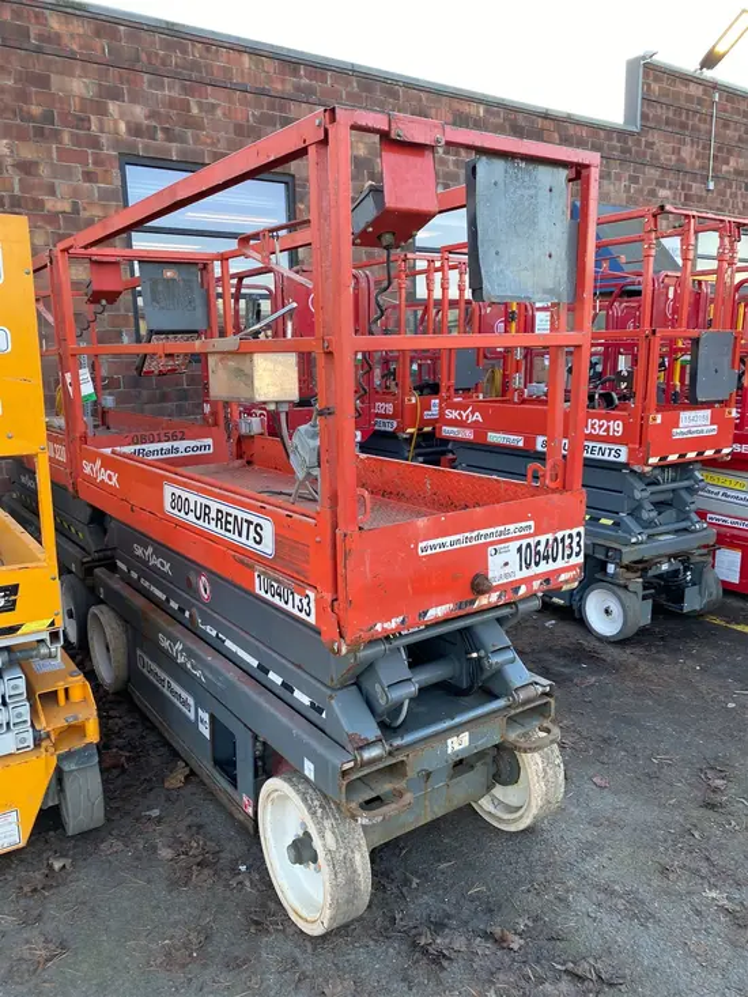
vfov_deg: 67.3
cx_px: 374
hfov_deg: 53.1
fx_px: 749
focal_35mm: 26
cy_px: 498
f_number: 1.8
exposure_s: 1/122
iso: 40
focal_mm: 4.25
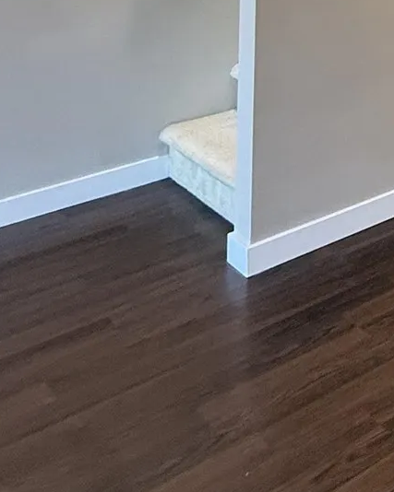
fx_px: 860
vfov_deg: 25.3
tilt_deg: +2.9
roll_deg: -0.8
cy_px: -220
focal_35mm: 59
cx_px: 735
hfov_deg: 18.9
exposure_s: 1/60
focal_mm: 2.22
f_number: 2.2
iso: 200
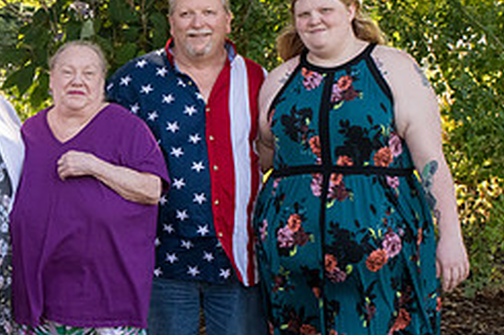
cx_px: -49
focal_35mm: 115
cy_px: 134
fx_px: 1609
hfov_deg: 17.2
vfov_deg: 11.9
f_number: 9
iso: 1600
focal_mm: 35
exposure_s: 1/320
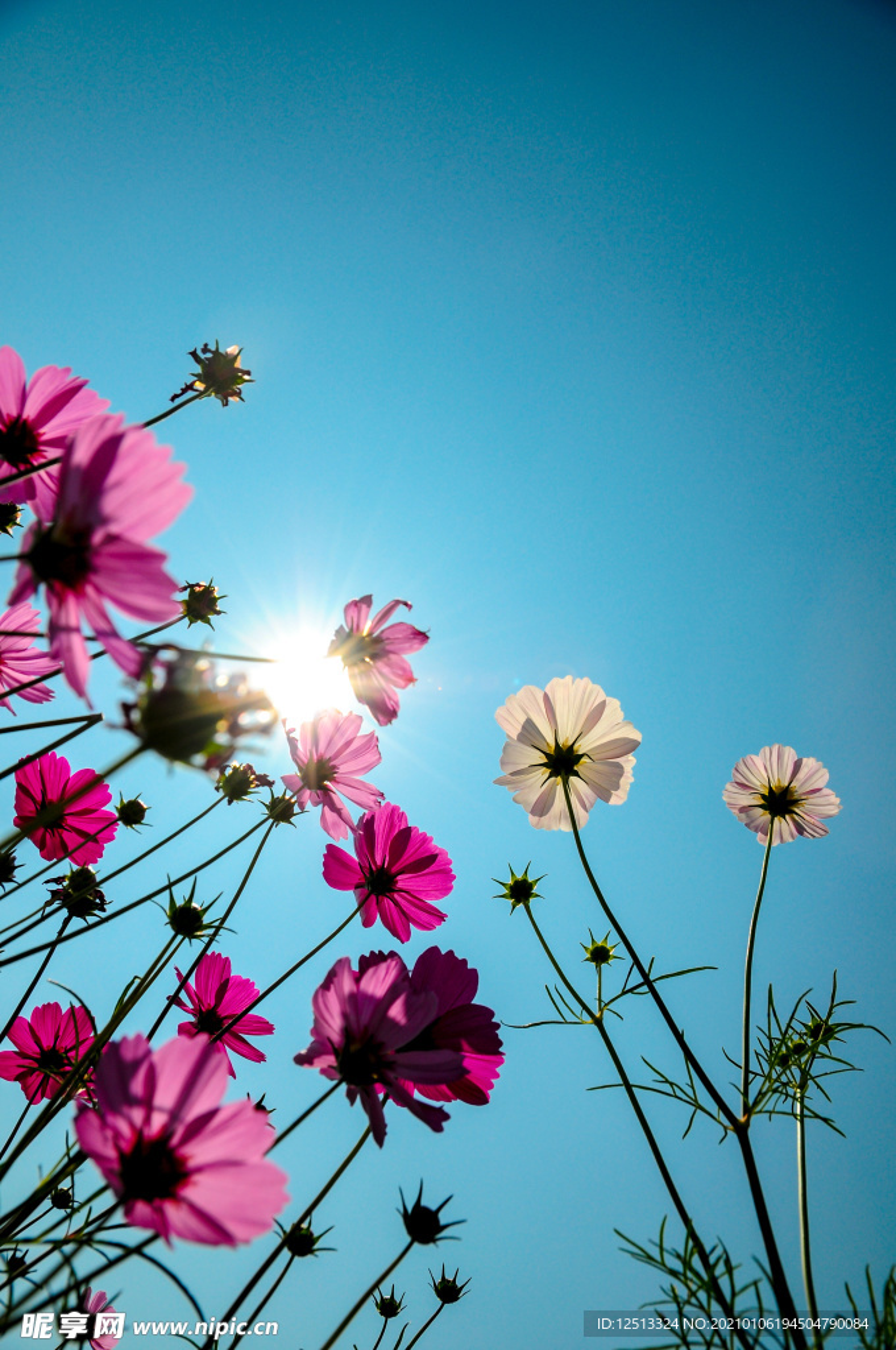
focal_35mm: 24
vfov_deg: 73.8
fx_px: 898
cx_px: 448
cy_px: 675
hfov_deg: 53.0
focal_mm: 16
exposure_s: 1/1600
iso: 200
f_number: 8
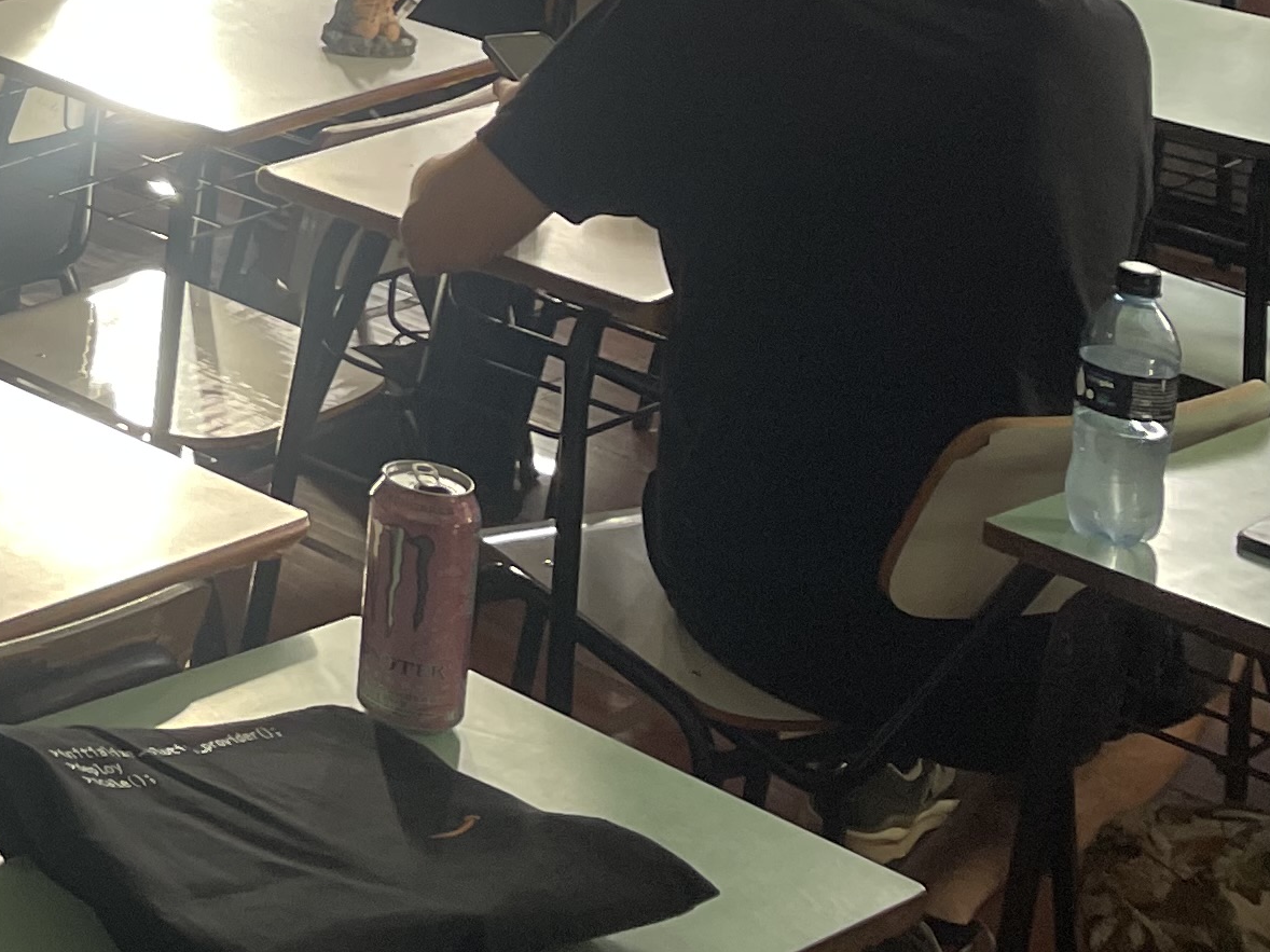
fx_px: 3265
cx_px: -720
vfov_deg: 15.3
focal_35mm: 89
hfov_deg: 18.9
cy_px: -470
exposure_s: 1/120
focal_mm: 4.2
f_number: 1.6
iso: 125
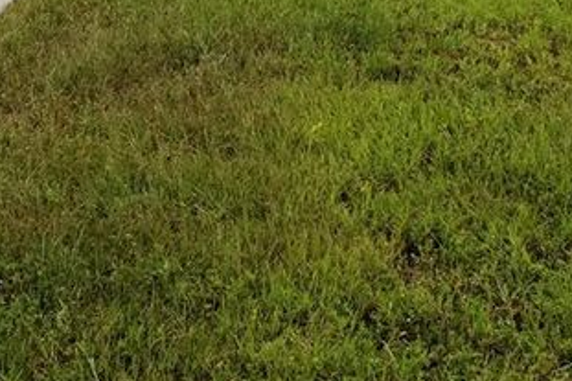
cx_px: 401
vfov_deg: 15.7
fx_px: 1255
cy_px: -212
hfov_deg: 25.5
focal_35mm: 79
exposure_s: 1/100
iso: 400
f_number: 9
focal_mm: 24
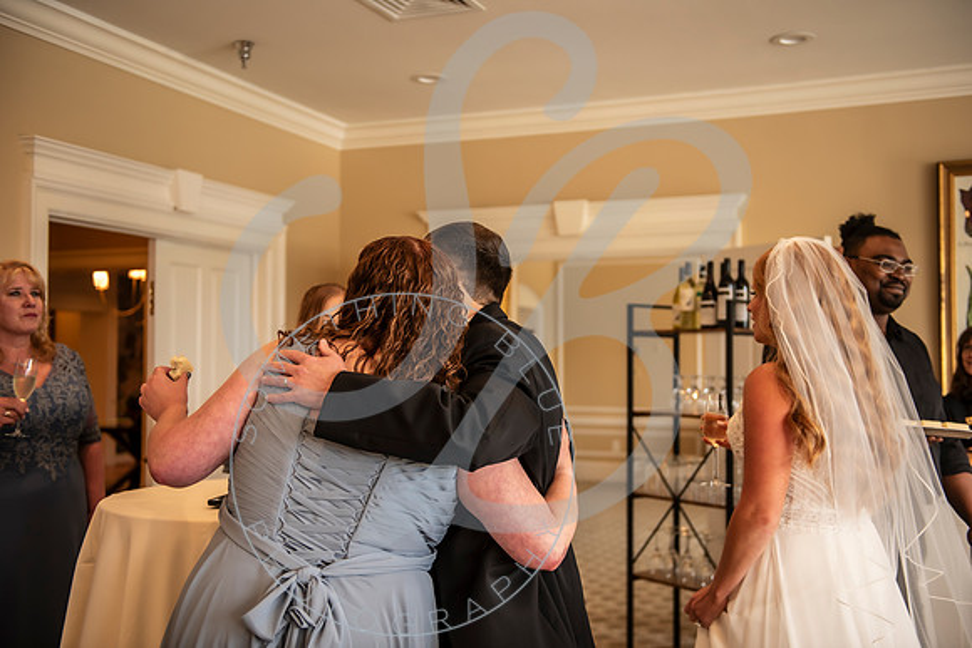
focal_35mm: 40
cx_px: 486
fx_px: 1080
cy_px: 324
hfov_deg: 48.4
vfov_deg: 33.4
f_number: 2.8
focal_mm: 40
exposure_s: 1/160
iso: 400
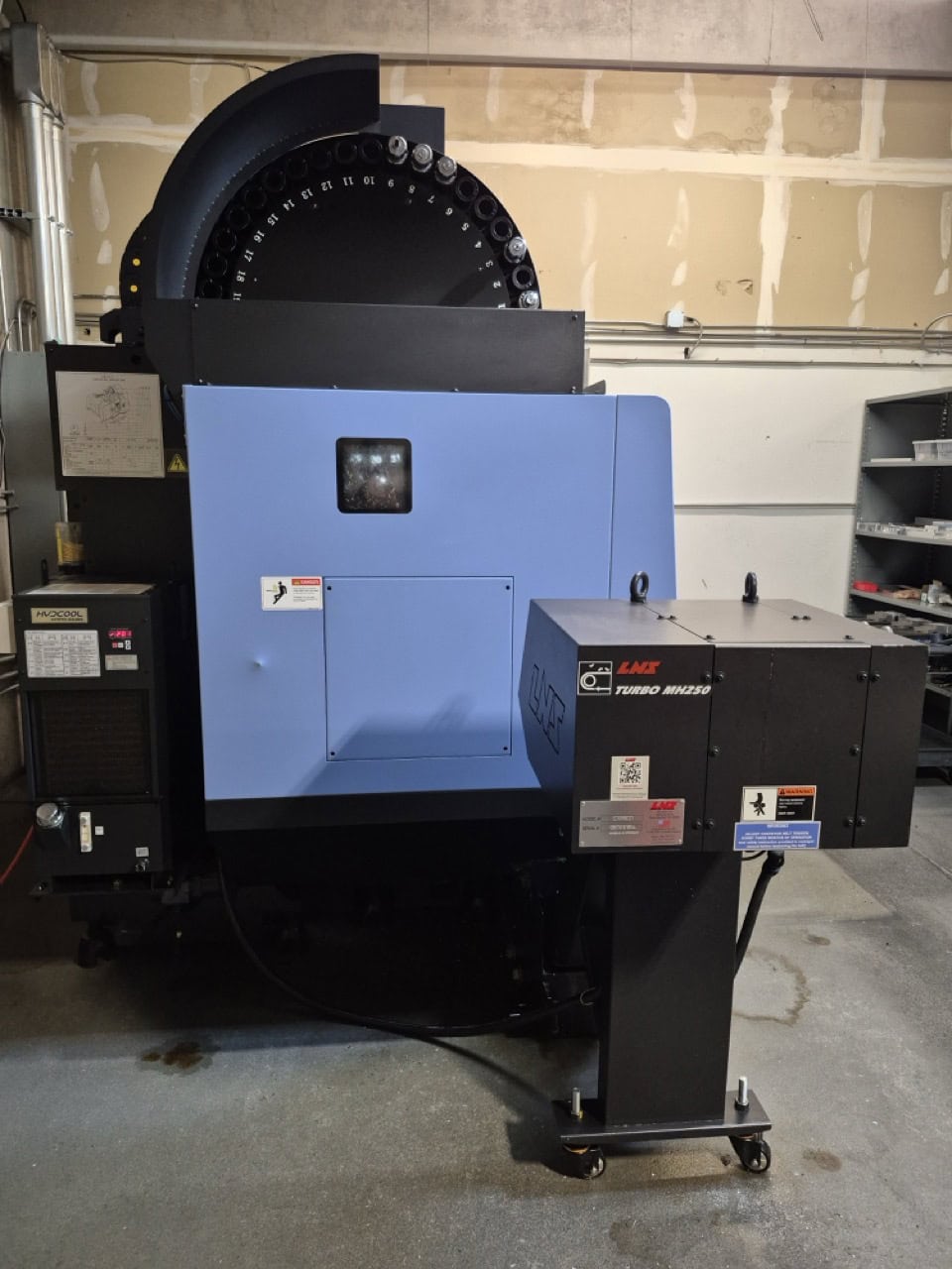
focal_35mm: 23
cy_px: 634
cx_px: 476
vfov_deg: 73.9
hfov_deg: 58.9
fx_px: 843
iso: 640
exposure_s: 1/120
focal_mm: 5.4
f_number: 1.8
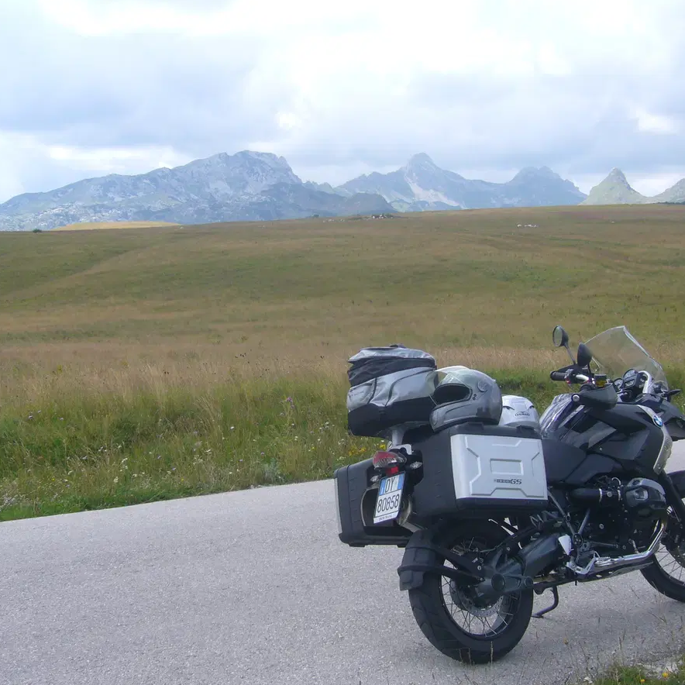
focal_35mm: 54
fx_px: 1209
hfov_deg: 31.6
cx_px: 360
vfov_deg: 31.6
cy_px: 342
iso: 100
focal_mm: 7.5
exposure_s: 1/320
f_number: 6.3
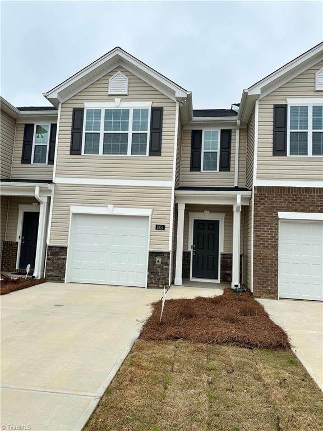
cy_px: 216
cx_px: 162
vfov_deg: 71.6
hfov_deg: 56.8
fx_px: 299
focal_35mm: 24
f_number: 1.78
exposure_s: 1/2070
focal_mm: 6.86
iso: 80
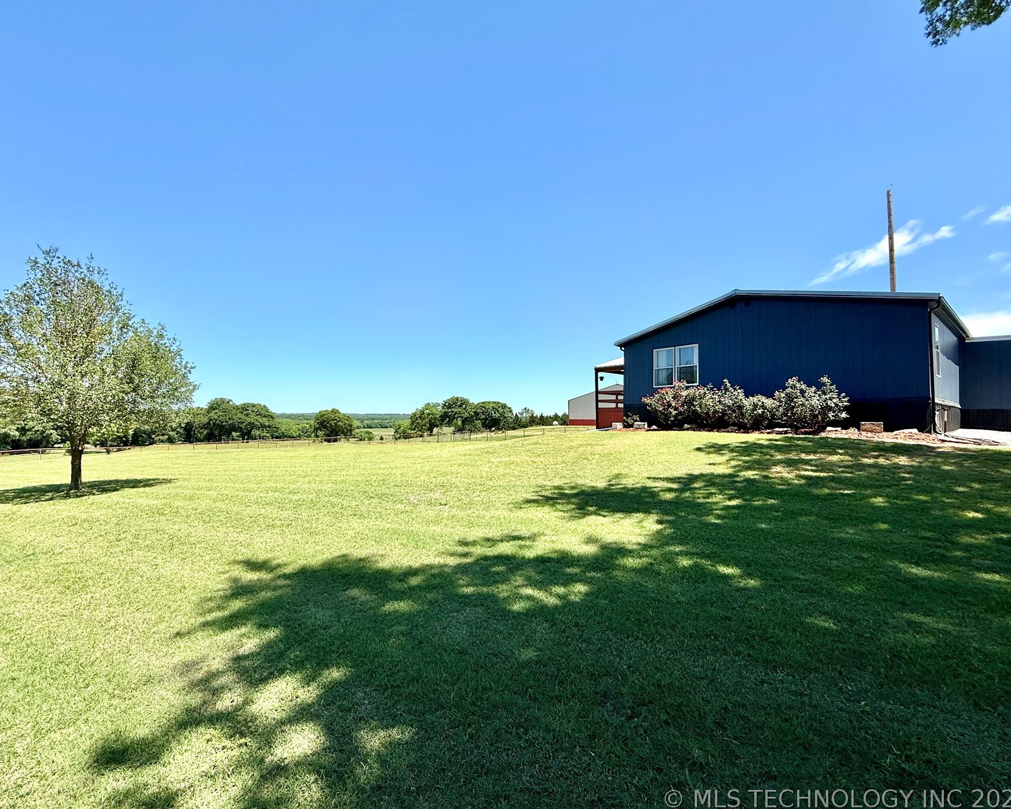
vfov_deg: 84.0
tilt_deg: +3.0
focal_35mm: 15
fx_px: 449
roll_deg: -0.2
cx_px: 482
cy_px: 402
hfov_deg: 96.7
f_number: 2.2
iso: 50
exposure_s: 1/2092
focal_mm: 2.22
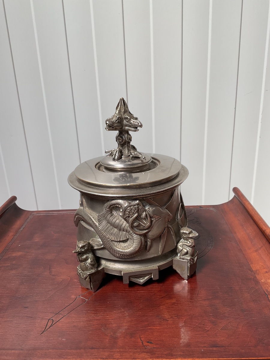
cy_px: 180
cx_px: 135
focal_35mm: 29
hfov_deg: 48.2
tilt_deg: -19.3
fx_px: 302
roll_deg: +3.3
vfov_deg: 61.7
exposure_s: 1/241
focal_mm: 3
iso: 16
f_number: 1.8
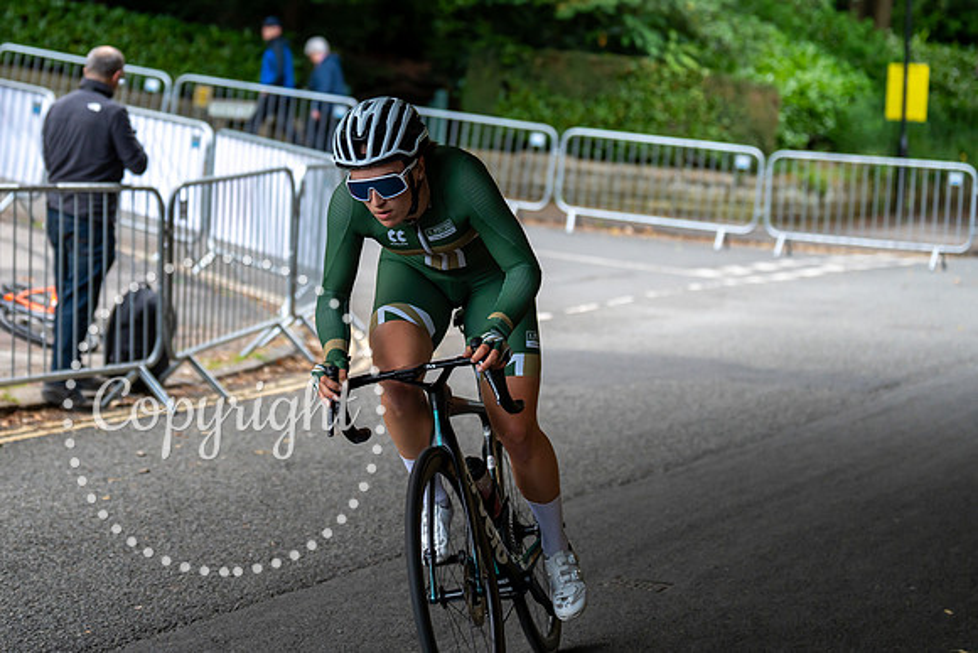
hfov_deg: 21.5
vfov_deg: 14.5
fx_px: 2564
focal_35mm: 94
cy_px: 213
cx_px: 319
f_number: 2.8
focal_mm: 70
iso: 640
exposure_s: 1/500
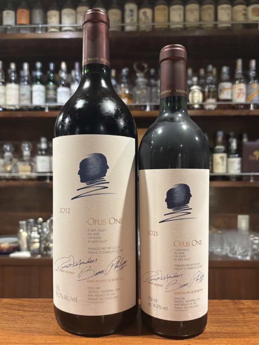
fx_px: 289
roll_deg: -0.2
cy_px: 181
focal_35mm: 29
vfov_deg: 61.6
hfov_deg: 48.2
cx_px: 128
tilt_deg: -0.9
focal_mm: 5.96
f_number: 1.6
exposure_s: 1/60
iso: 500
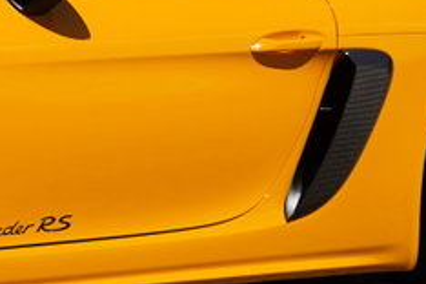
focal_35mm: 306
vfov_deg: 4.5
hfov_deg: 6.7
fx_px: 3621
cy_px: -75
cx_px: -117
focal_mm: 70
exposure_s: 1/2000
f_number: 4.5
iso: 100
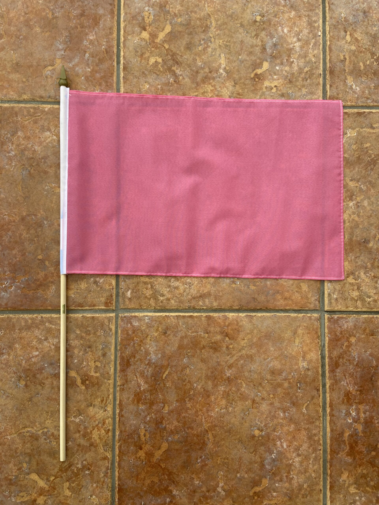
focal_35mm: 26
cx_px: 190
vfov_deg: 67.3
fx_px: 380
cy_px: 252
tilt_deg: -88.6
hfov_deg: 53.1
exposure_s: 1/125
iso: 32
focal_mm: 4.25
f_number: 1.8
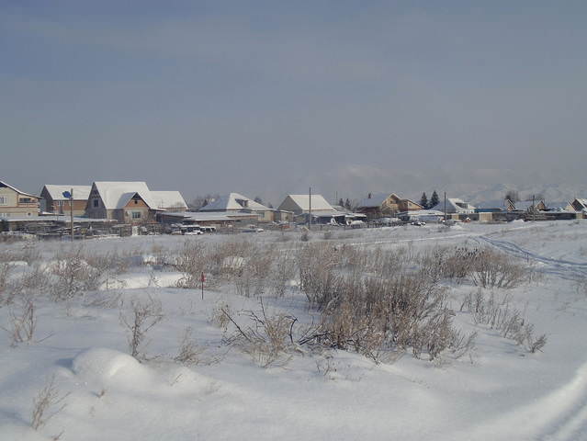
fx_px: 577
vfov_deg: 41.8
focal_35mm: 34
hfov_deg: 53.9
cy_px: 220
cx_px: 294
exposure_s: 1/320
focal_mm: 6.1
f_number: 9.6
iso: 80
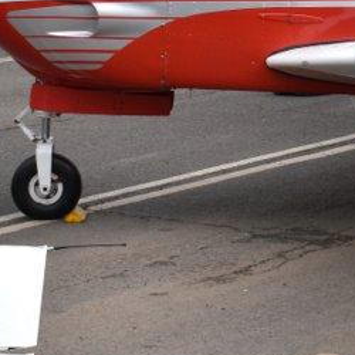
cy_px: 1
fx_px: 1845
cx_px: 636
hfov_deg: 10.4
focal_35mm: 159
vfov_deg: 10.9
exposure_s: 1/400
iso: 200
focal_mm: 26
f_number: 10
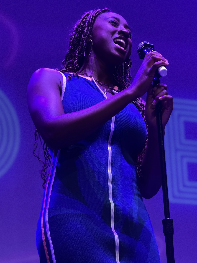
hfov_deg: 10.4
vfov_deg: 13.8
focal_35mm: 143
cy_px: 118
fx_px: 1085
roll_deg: +2.6
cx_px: 112
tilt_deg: +18.5
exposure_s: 1/50
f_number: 2.8
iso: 640
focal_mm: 15.66
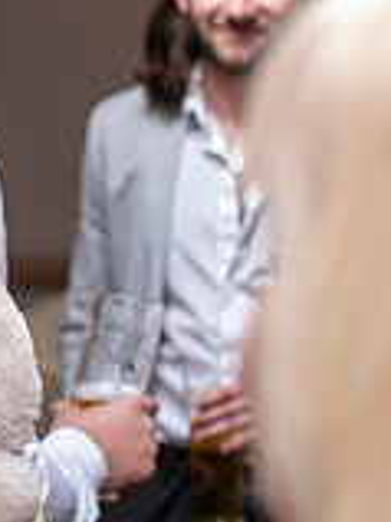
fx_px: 1855
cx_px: -329
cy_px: 131
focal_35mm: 123
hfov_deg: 11.2
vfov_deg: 16.0
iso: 200
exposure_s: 1/100
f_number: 2.5
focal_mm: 35
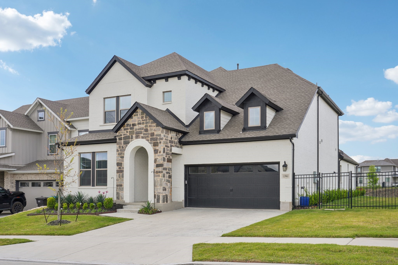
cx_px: 199
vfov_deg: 37.8
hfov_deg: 54.4
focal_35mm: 35
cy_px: 132
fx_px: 387
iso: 100
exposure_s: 1/250
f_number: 8
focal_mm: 35
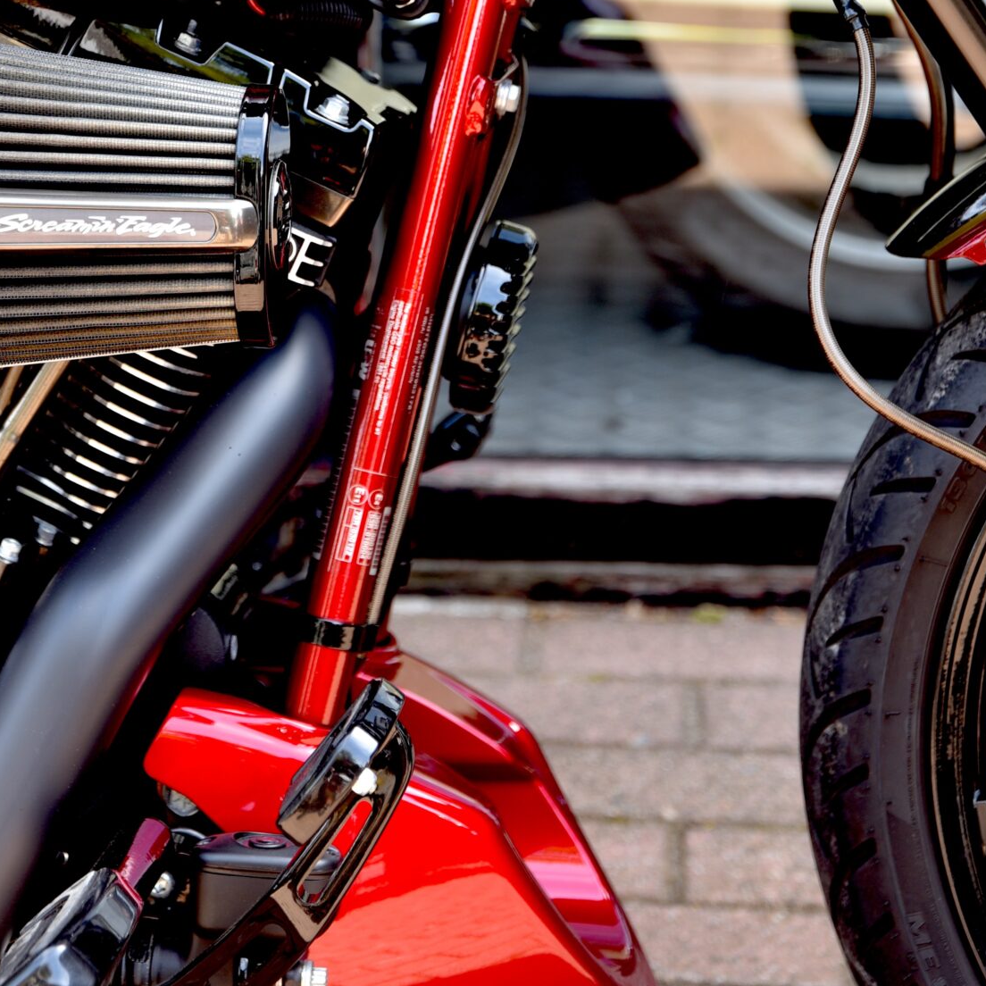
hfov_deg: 12.6
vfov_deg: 12.6
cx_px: 345
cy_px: 129
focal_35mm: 138
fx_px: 4447
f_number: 3.5
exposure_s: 1/60
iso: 100
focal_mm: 70
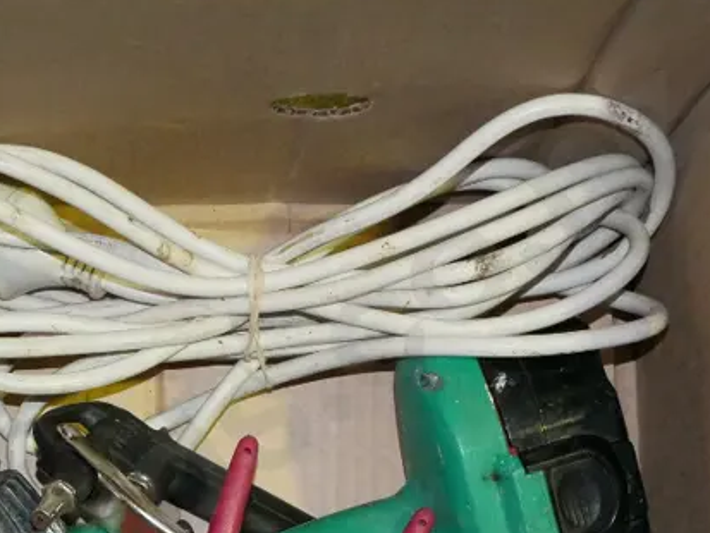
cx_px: -17
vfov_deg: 10.9
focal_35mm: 134
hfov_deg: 14.5
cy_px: 632
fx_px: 2749
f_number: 5.6
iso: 3200
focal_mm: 27
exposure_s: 1/125
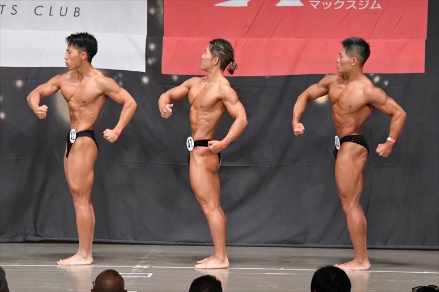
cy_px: 146
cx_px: 220
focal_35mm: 217
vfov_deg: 6.3
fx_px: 2645
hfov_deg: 9.5
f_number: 5.6
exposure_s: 1/400
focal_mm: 145
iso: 6400
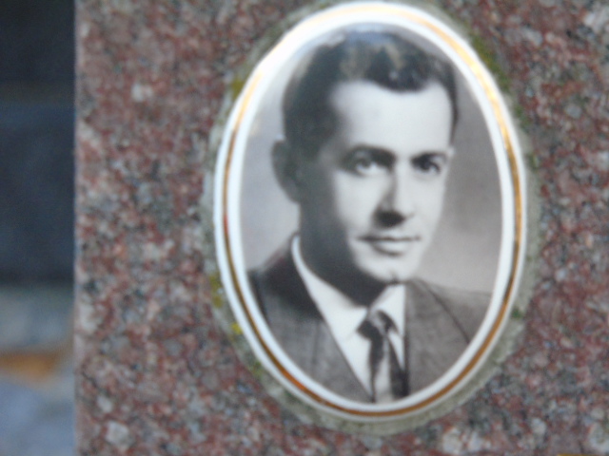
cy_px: 228
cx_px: 304
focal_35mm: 630
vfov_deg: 2.4
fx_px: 11084
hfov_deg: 3.1
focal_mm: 112
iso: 500
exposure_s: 1/80
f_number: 5.8
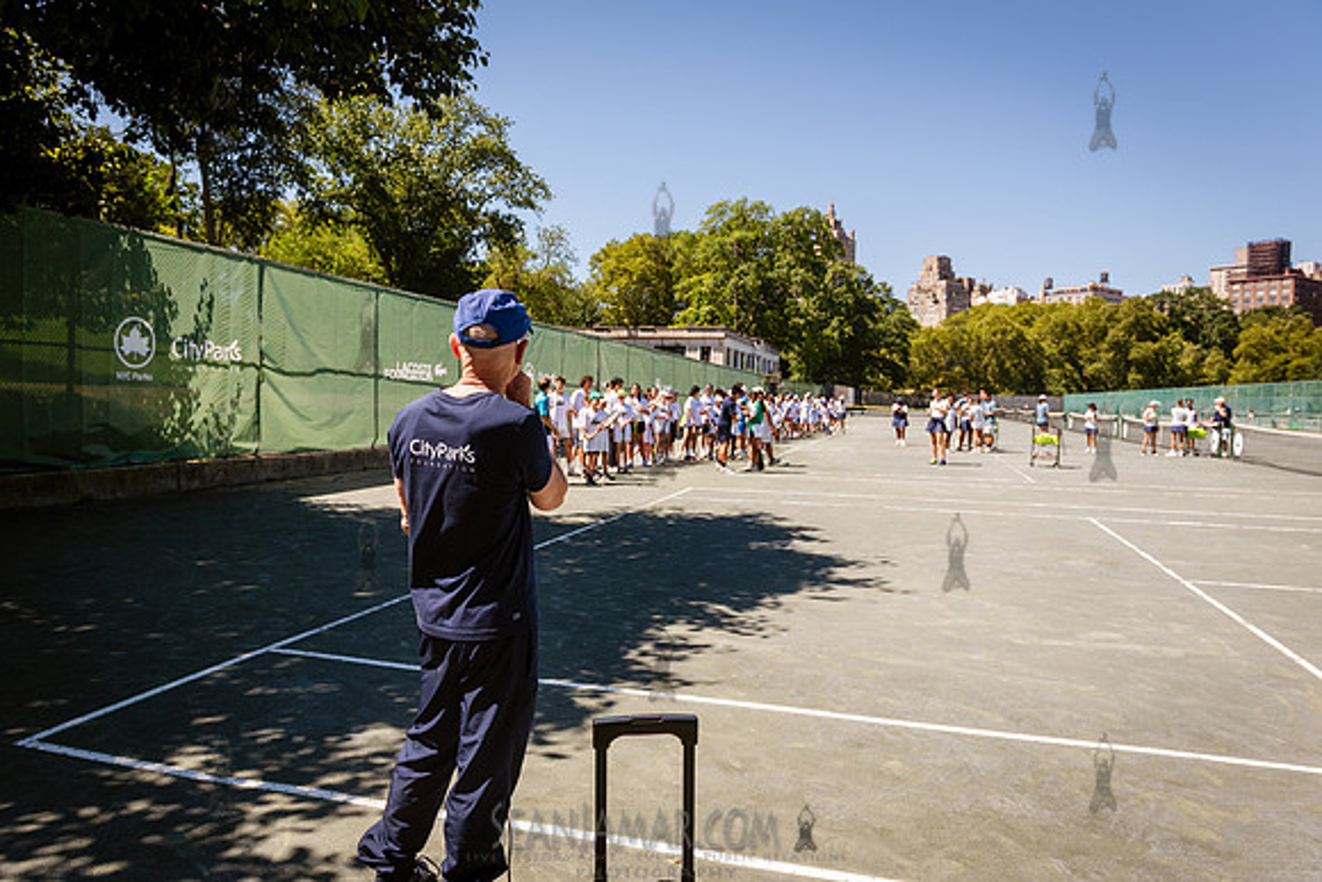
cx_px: 661
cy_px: 441
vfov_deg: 52.5
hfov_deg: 73.0
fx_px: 894
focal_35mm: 24
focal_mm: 24
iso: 200
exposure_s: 1/800
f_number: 5
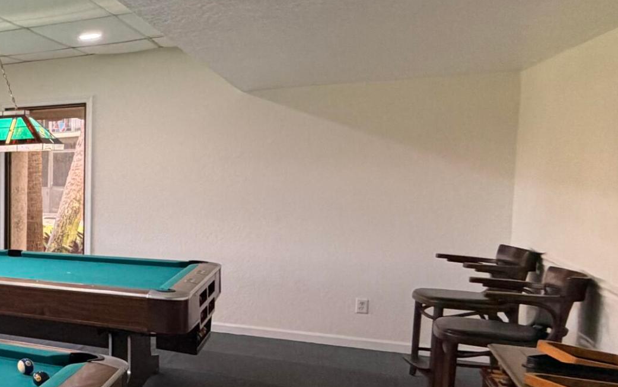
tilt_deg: -4.2
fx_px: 691
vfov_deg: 31.2
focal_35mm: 41
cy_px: 219
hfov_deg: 32.3
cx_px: -232
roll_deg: +1.5
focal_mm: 2.22
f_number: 2.2
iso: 160
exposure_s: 1/60
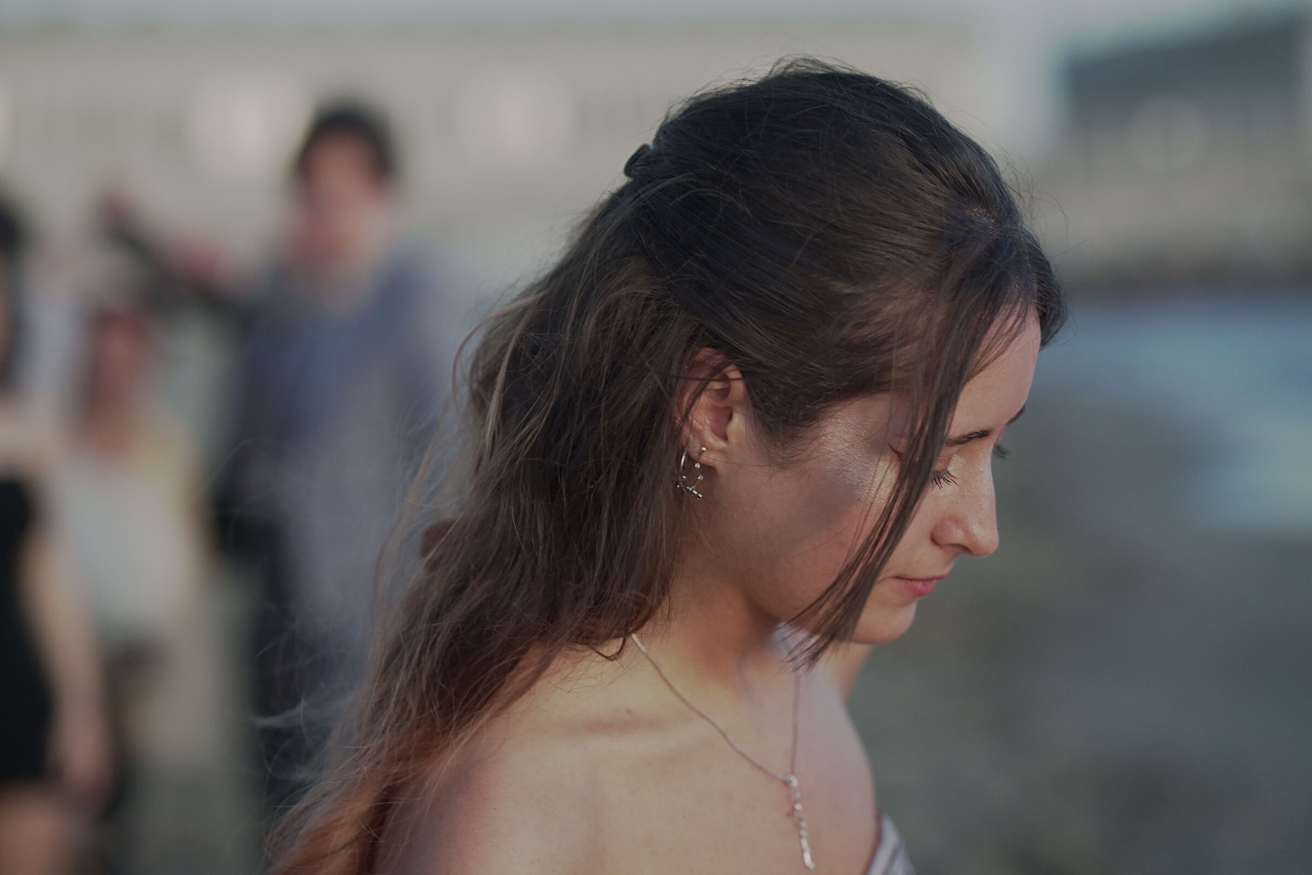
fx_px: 3098
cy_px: 438
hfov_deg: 23.9
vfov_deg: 16.1
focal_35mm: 85
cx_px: 656
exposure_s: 1/160
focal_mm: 85
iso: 2500
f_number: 2.2
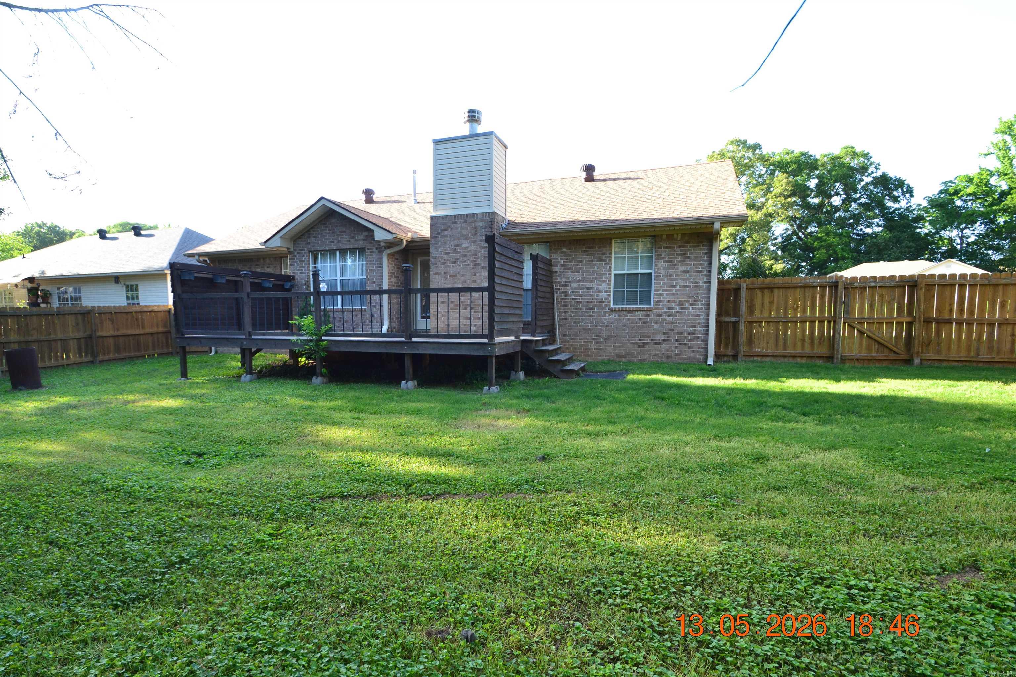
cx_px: 508
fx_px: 466
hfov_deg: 95.0
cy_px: 338
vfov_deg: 72.1
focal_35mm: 16
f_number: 9
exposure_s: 1/100
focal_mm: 11
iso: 400
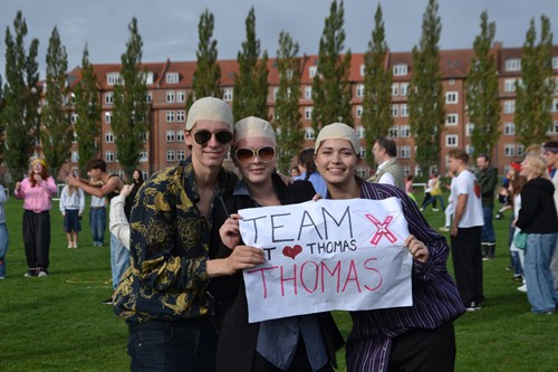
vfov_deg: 22.6
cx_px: 279
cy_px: 186
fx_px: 930
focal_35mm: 60
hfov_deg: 33.4
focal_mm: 40
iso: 100
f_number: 7.1
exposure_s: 1/200
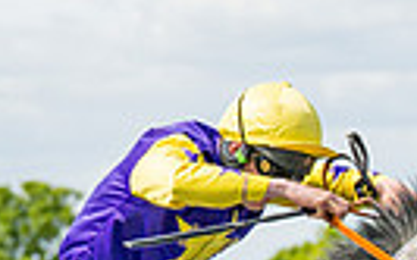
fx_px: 6009
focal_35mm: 529
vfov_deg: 2.5
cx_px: 527
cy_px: 686
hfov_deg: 4.0
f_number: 4
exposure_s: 1/3200
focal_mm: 70
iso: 400
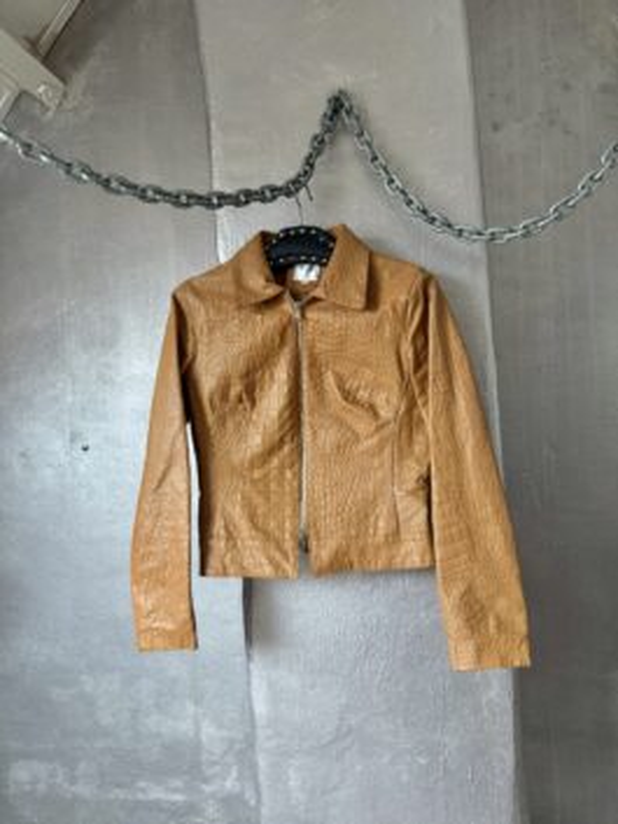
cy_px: 412
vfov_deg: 71.6
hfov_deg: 56.8
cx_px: 309
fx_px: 571
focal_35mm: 24
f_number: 1.78
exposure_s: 1/115
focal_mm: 6.76
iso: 200
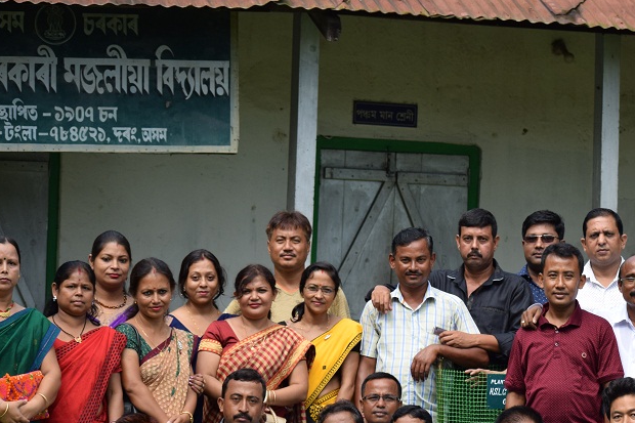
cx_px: 450
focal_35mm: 174
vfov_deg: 7.9
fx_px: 3068
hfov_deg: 11.8
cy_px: 336
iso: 400
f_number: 4.8
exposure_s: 1/1250
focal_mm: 72
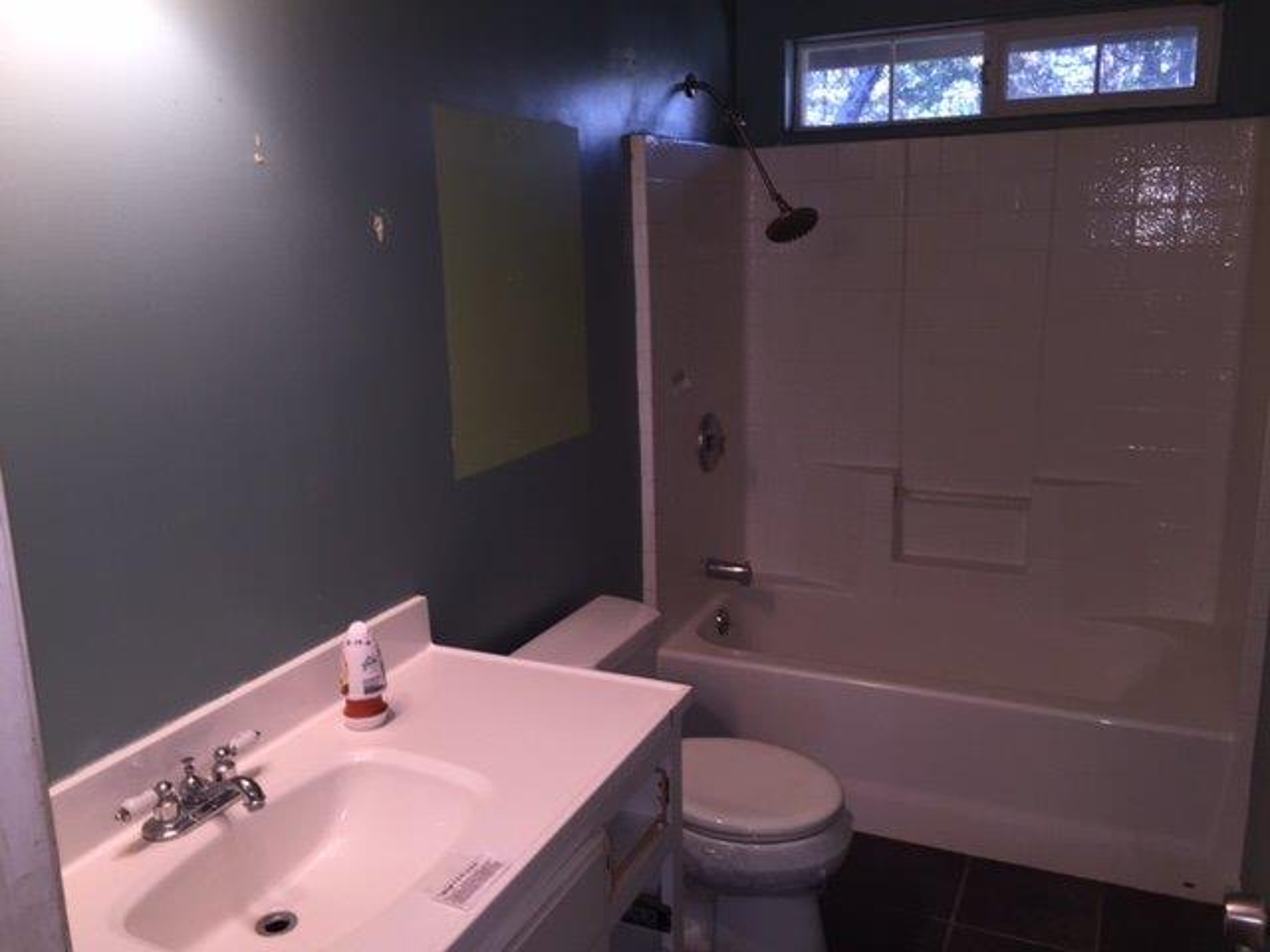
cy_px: 476
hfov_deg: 61.7
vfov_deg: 48.2
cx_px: 635
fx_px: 1064
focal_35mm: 29
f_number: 2.2
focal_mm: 4.15
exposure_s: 1/30
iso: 32
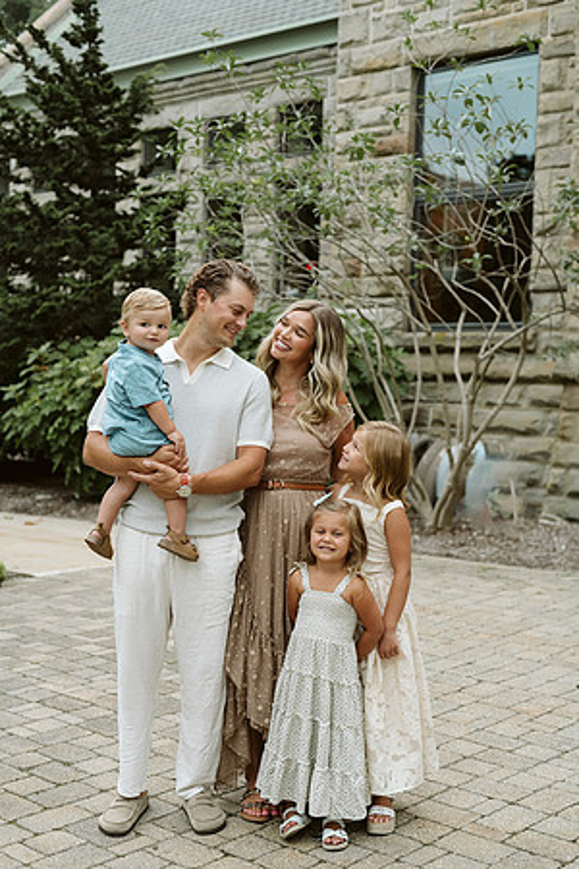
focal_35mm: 50
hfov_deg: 27.0
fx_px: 1206
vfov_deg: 39.6
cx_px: 290
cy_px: 434
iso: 640
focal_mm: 50
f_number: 2.8
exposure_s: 1/320
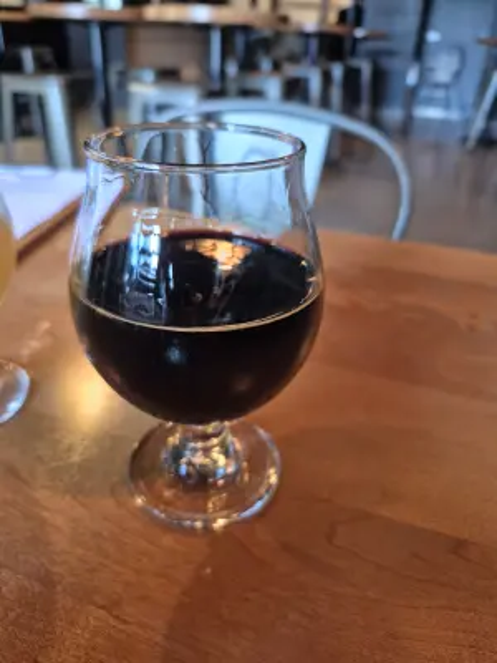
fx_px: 440
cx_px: 248
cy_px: 332
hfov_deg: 58.9
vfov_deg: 73.9
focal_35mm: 23
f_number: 1.8
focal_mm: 5.4
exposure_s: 1/60
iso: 640
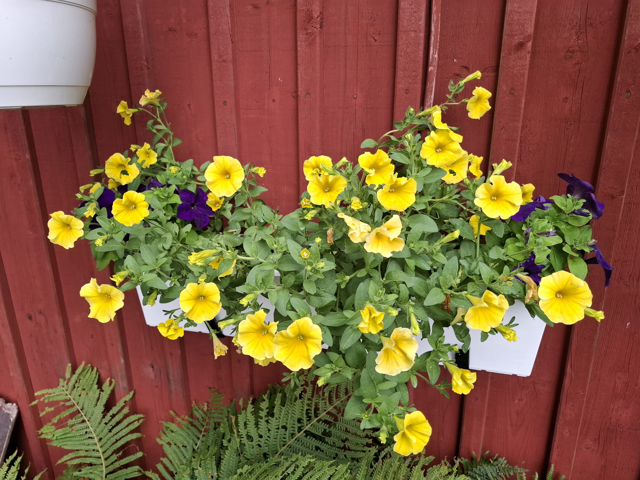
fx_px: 425
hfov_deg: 73.9
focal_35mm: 23
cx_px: 320
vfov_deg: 58.9
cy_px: 240
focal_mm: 5.54
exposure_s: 1/216
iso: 50
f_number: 1.8
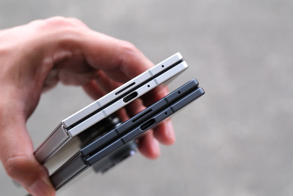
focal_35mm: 107
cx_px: 127
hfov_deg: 19.1
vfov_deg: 12.8
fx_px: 871
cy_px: 104
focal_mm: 55
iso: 800
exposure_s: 1/125
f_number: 6.4
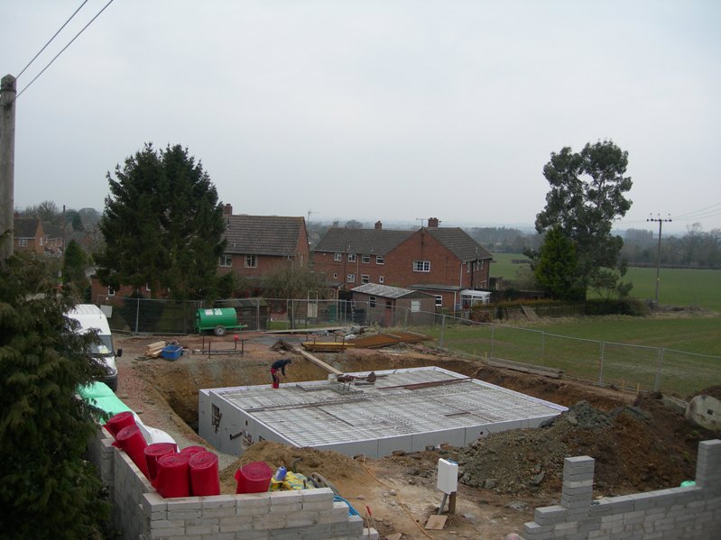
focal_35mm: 38
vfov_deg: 37.7
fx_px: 791
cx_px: 360
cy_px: 270
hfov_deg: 49.0
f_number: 2.8
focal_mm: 7.8
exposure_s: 1/53.1
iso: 50
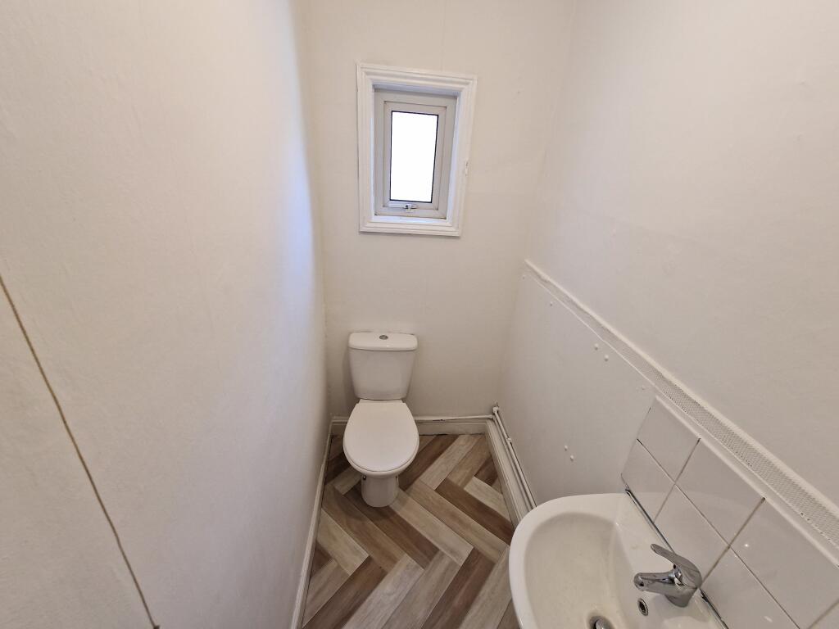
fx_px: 315
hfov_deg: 106.2
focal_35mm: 13
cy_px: 314
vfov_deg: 89.9
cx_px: 420
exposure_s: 1/60
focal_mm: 2.2
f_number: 2.2
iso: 100
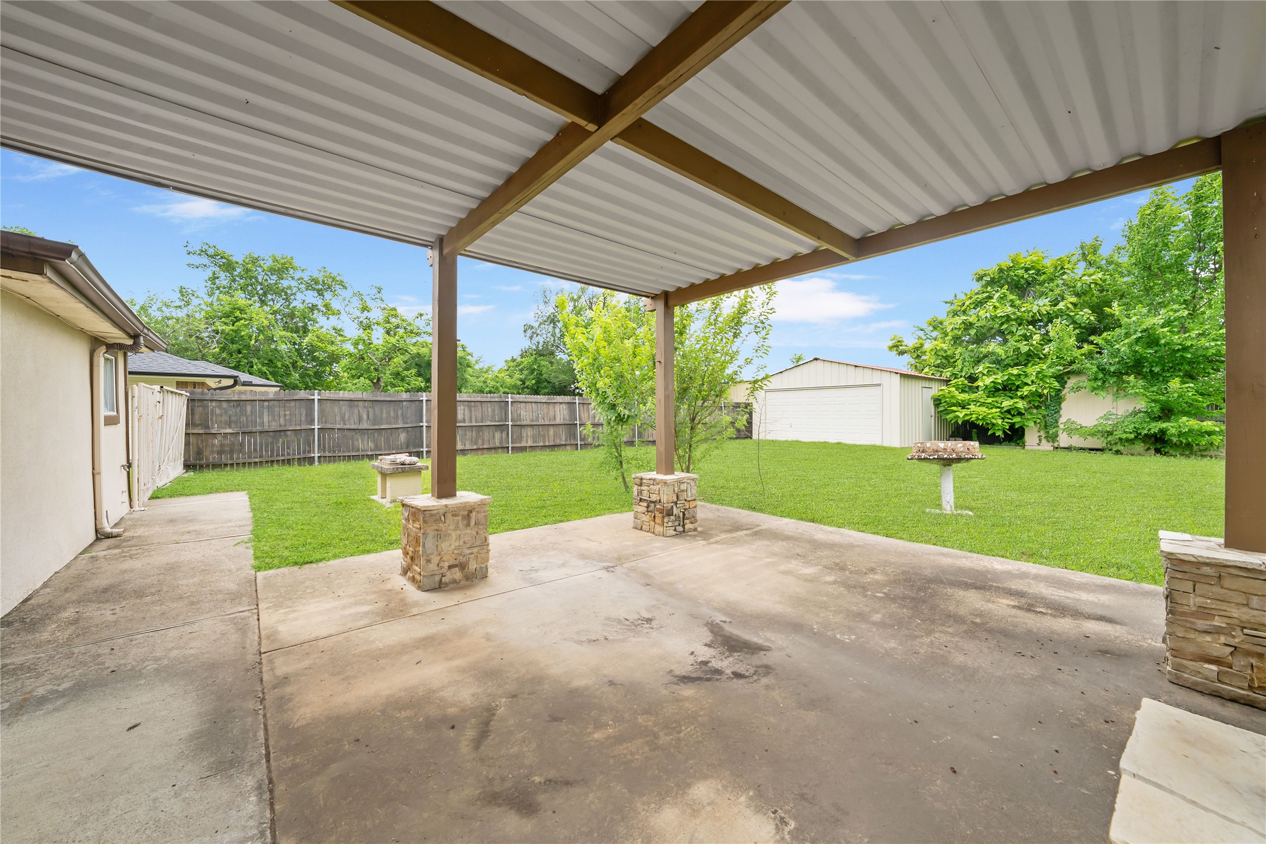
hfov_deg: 108.3
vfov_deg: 85.4
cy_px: 422
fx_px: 457
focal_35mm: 13
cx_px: 633
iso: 500
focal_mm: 13
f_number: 9
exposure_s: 1/250
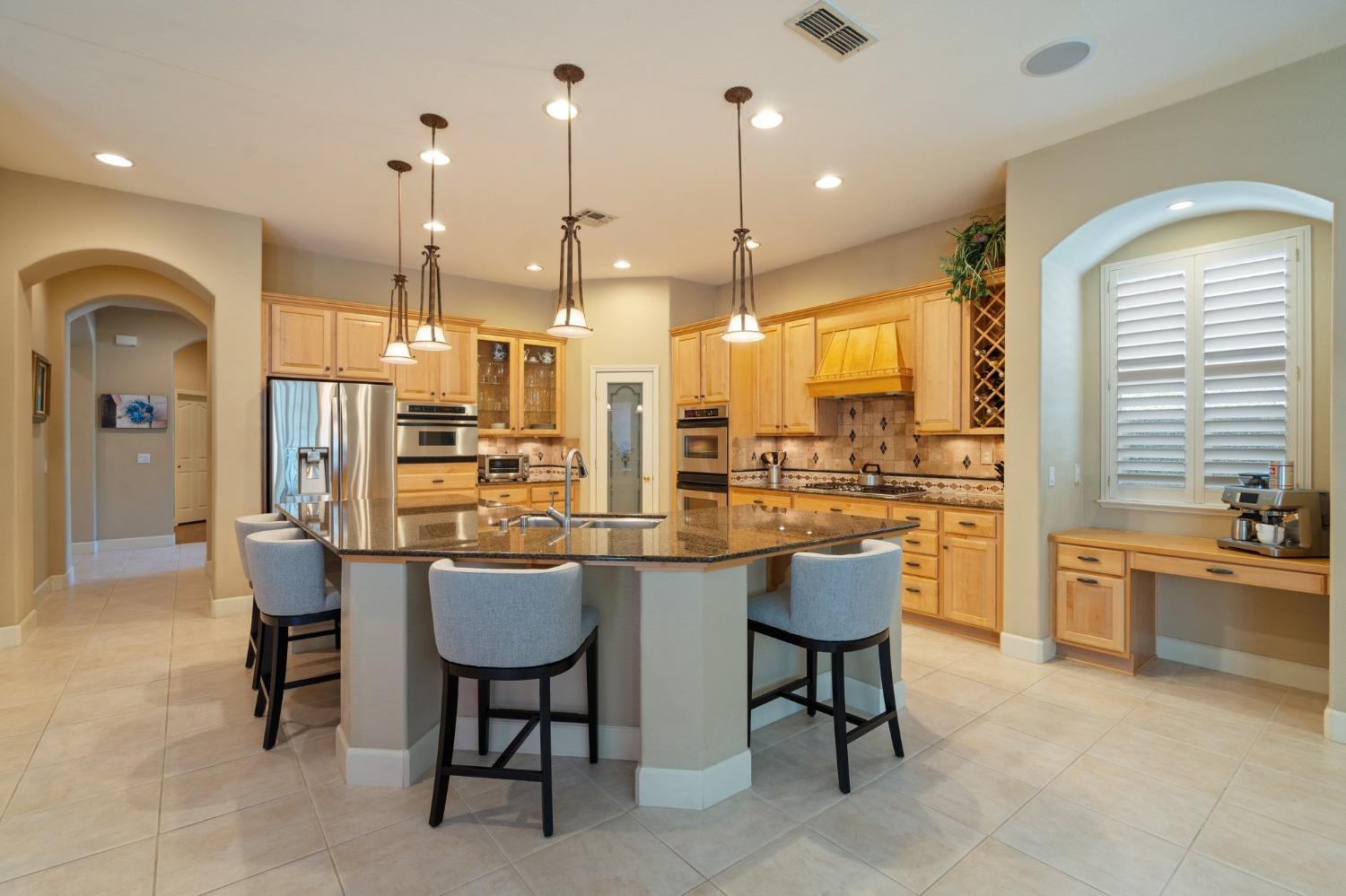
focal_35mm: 16
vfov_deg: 73.7
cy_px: 448
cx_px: 673
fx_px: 598
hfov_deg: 96.8
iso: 320
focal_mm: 16
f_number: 7.1
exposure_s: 1/2
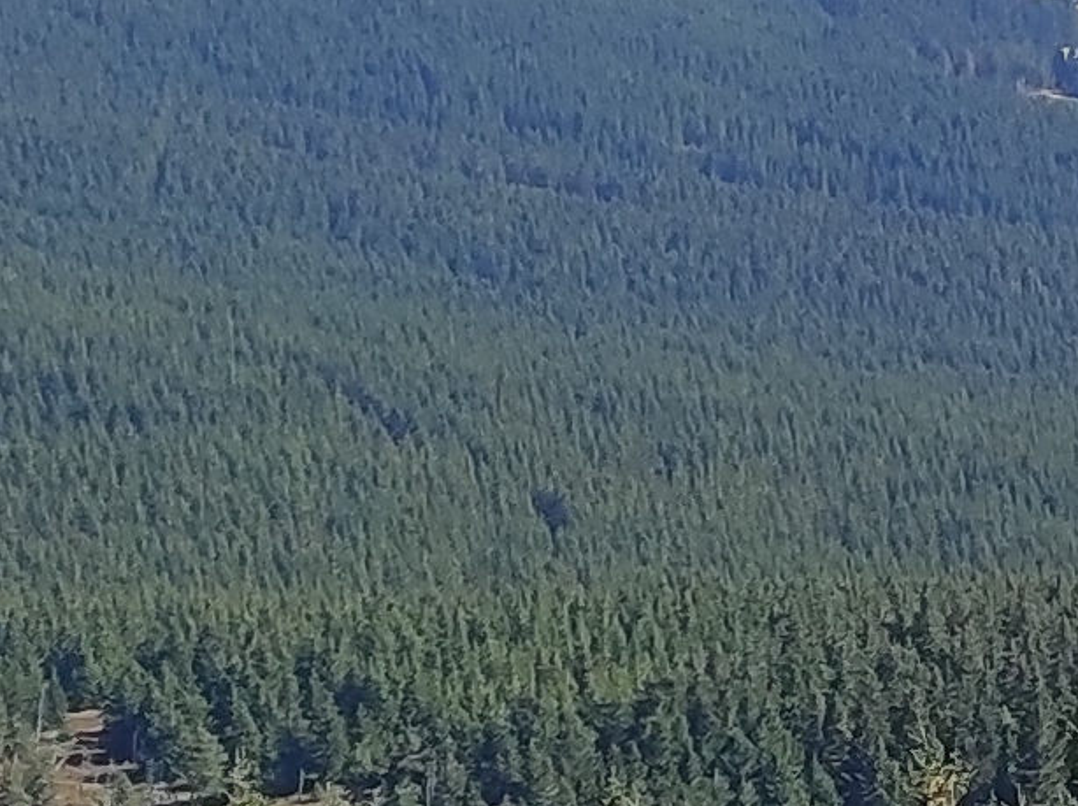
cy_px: -618
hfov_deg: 9.7
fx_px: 5879
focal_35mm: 189
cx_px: 2177
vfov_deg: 7.6
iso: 100
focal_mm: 5.43
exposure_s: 1/1584
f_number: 1.89
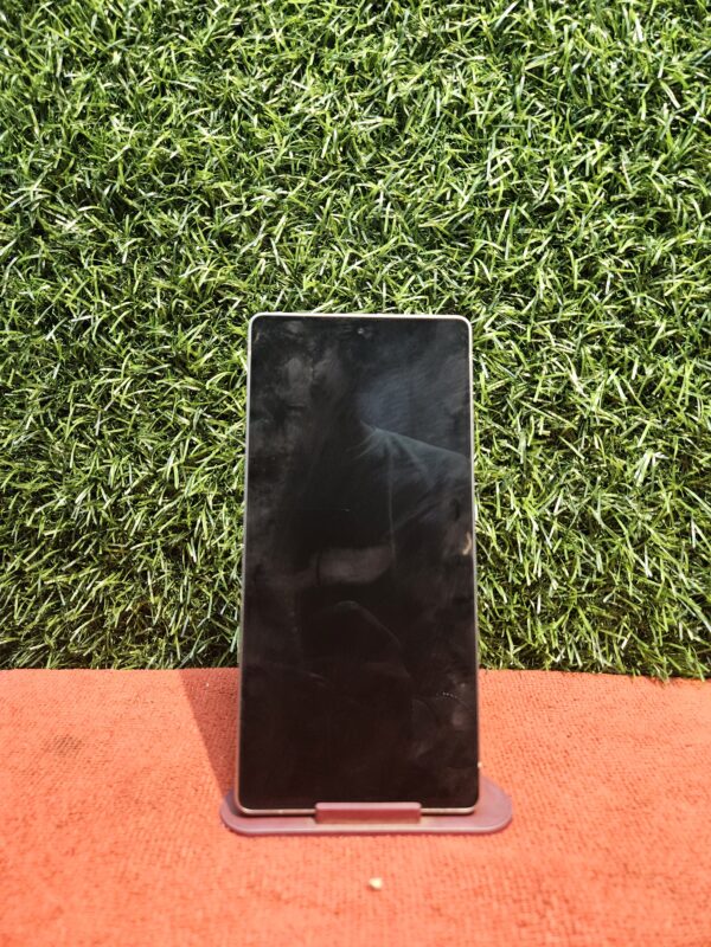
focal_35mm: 23
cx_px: 356
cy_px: 474
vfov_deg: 73.9
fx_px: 630
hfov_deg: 58.9
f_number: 1.8
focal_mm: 5.4
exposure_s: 1/50
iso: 800
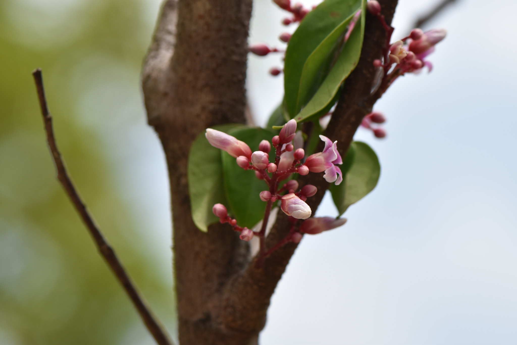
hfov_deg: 13.0
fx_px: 2262
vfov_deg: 8.7
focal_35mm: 158
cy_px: 172
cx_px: 258
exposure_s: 1/400
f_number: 10
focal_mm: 105
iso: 200
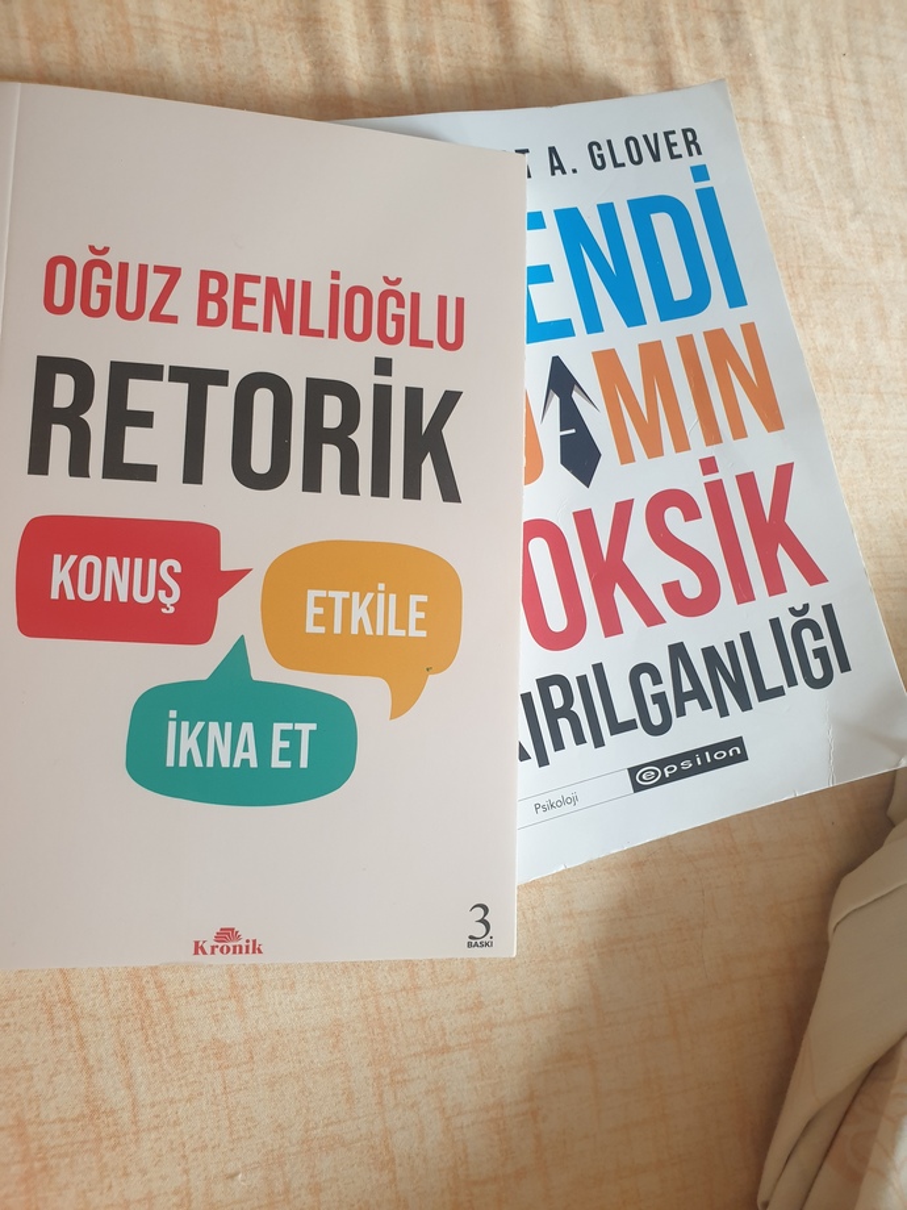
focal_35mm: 26
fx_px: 908
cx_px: 454
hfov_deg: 53.1
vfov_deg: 67.3
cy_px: 605
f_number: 2.4
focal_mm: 4.3
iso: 250
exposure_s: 1/24
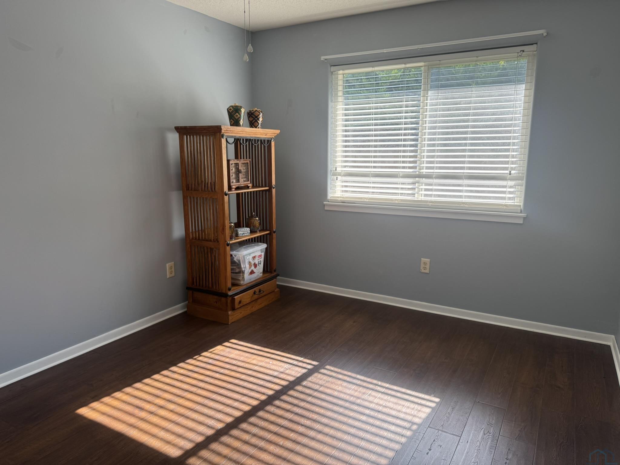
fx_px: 430
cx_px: 310
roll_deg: -0.4
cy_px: 232
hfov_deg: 71.6
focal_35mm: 24
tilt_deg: -11.5
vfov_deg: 56.8
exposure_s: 1/304
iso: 80
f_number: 1.78
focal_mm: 6.76
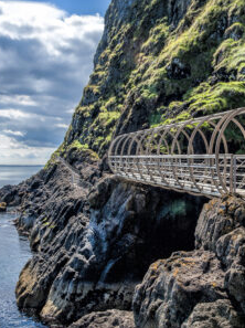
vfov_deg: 37.5
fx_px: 482
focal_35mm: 51
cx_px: 170
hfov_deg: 28.3
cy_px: 164
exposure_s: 1/125
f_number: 16
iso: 200
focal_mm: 35
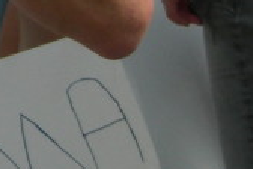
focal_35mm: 718
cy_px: -234
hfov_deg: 2.8
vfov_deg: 1.9
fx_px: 5046
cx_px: -345
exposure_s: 1/264
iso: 50
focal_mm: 23.4
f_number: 8.2
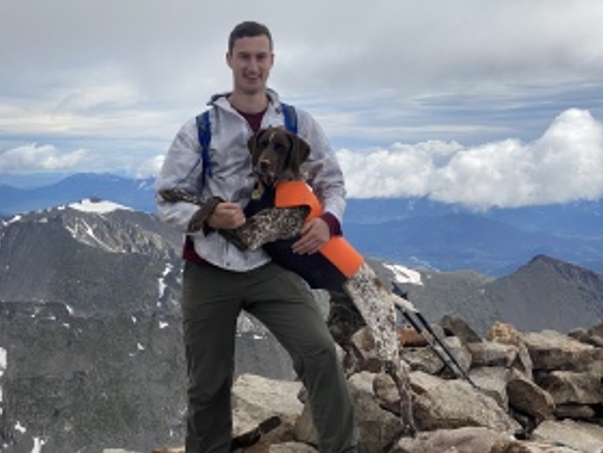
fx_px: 1185
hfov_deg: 28.5
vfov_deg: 21.6
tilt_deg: -3.4
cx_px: 226
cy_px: 226
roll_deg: -0.5
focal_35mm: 68
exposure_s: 1/1916
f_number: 2
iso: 20
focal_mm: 6
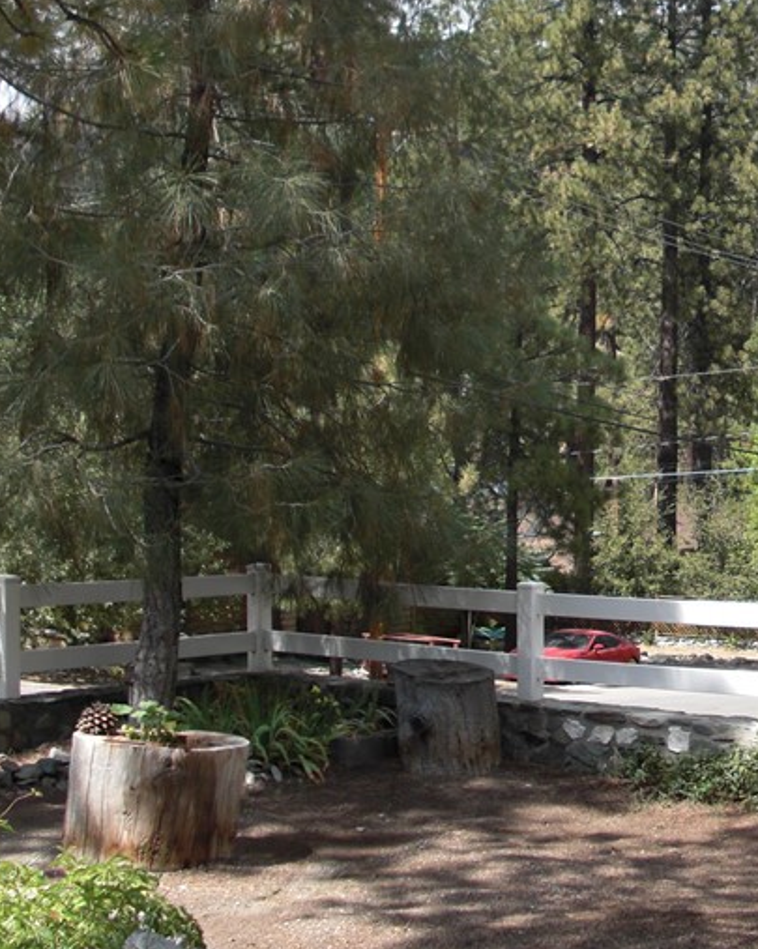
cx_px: 739
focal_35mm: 71
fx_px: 1993
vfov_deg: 26.6
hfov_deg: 20.9
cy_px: 322
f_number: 2.8
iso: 50
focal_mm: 6.3
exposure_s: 1/400
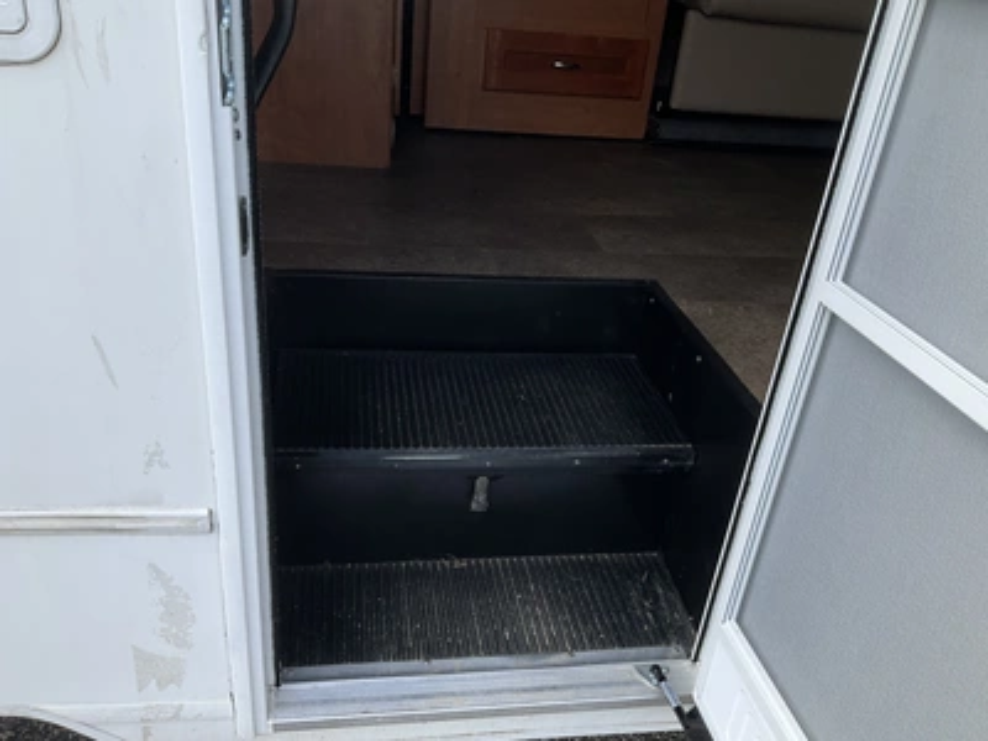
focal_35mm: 29
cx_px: 494
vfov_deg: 48.2
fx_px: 828
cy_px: 370
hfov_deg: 61.7
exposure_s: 1/514
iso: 25
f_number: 1.8
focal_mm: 3
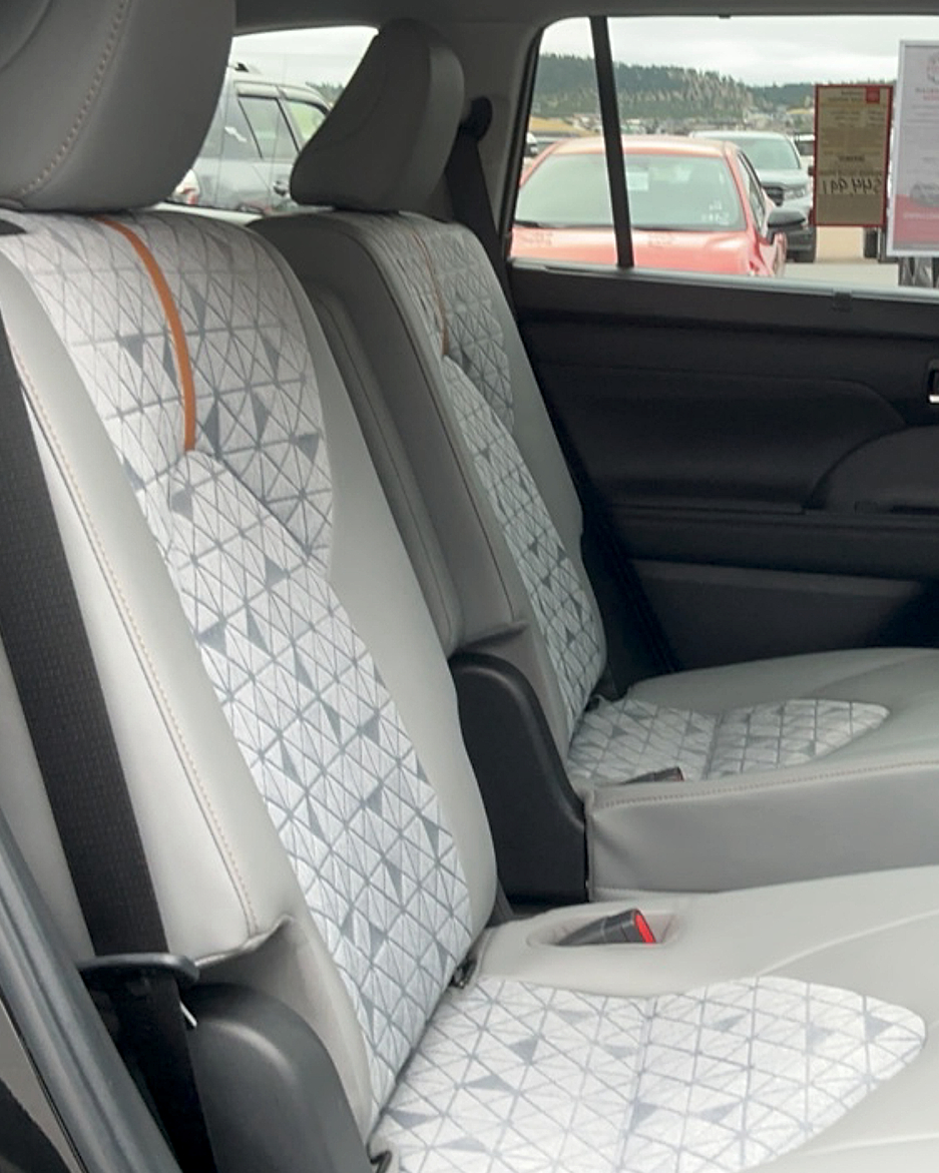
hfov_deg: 36.1
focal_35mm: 40
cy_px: 581
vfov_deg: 45.8
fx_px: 1389
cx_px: 746
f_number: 1.8
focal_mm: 3
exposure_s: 1/60
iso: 40
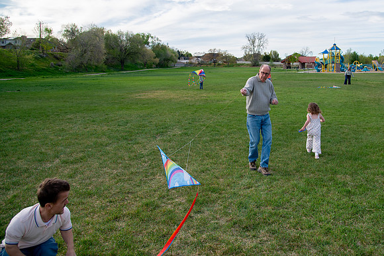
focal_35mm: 31
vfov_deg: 42.6
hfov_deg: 60.3
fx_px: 326
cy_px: 101
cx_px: 240
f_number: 5
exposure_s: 1/800
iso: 200
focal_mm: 24
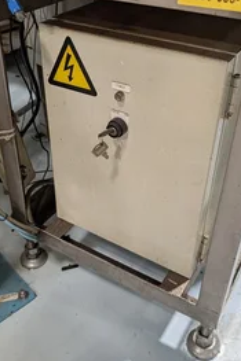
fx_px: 382
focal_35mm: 38
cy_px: 159
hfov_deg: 35.0
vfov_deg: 50.6
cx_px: 116
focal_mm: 6.9
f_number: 1.68
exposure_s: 1/420
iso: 909
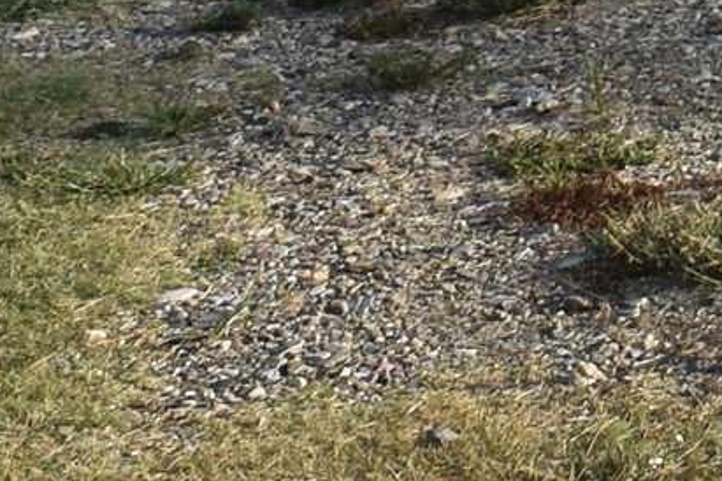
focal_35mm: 202
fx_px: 4051
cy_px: -739
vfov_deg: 6.4
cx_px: 1609
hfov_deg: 9.3
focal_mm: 18
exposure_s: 1/250
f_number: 8
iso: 125
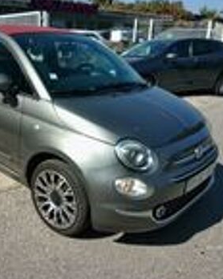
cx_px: 62
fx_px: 289
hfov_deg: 41.2
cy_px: 140
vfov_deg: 51.6
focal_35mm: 35
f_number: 2
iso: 100
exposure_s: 1/1124
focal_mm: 3
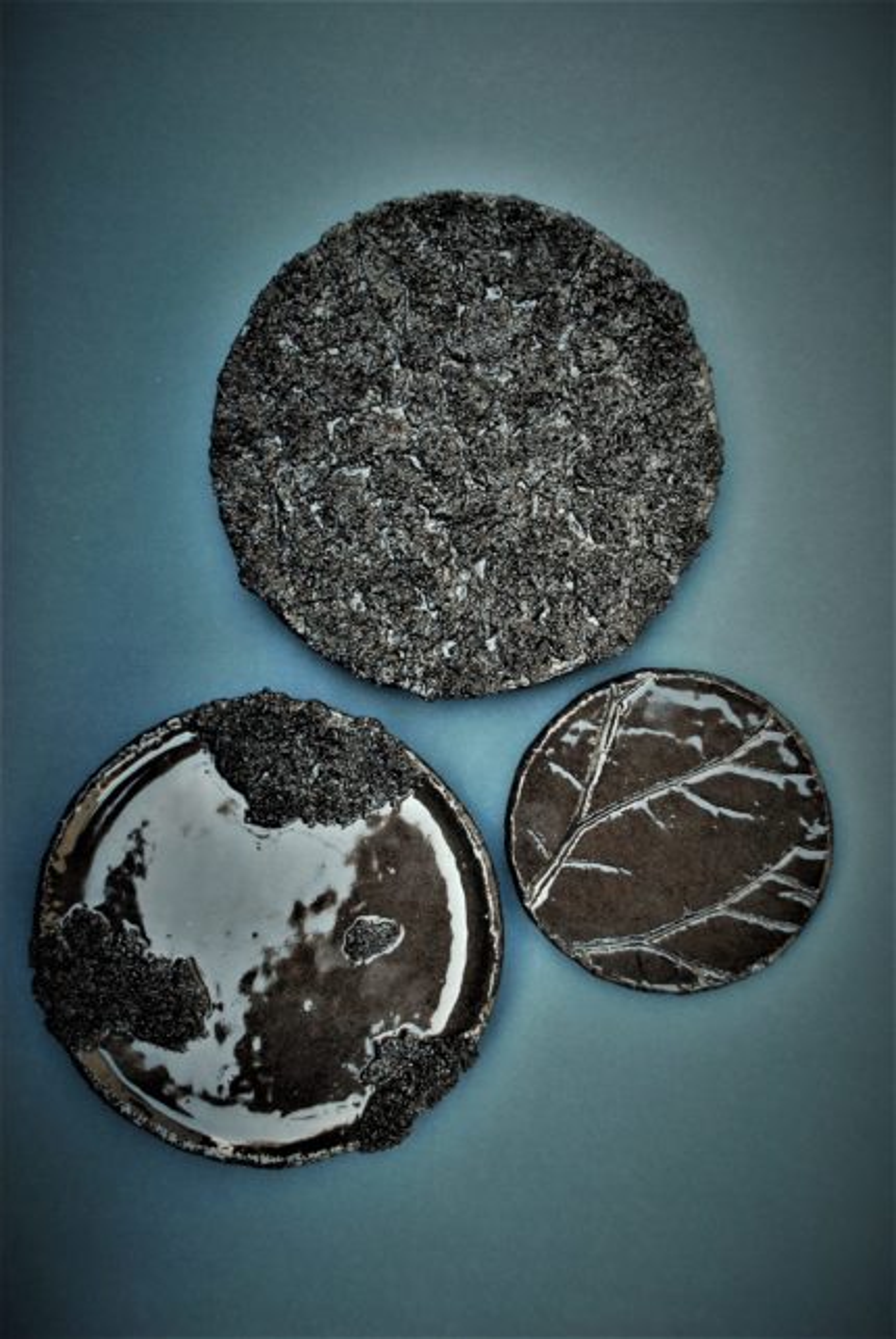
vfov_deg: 57.2
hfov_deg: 40.1
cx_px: 448
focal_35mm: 33
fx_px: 1228
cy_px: 670
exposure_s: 1/30
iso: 220
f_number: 4
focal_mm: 22
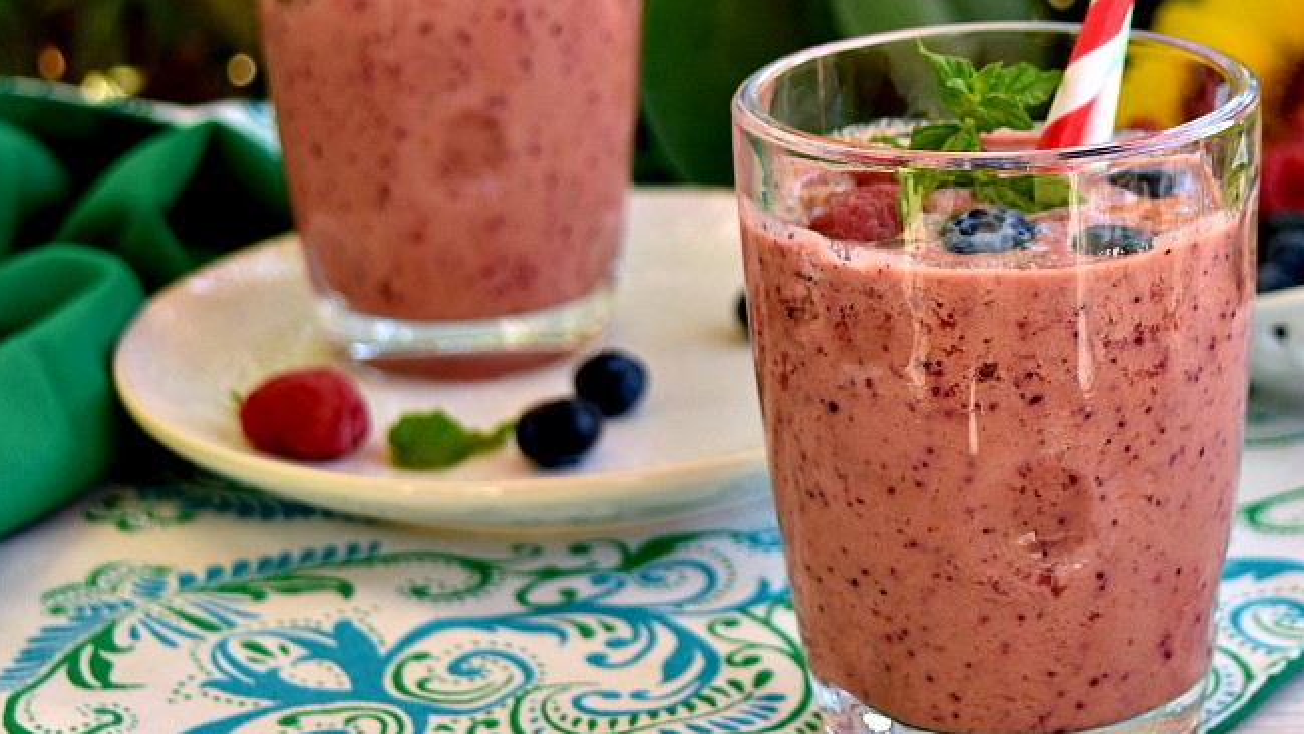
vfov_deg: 12.9
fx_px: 3251
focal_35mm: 94
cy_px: 201
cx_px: 859
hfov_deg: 22.6
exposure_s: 1/500
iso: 250
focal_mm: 38
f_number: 5
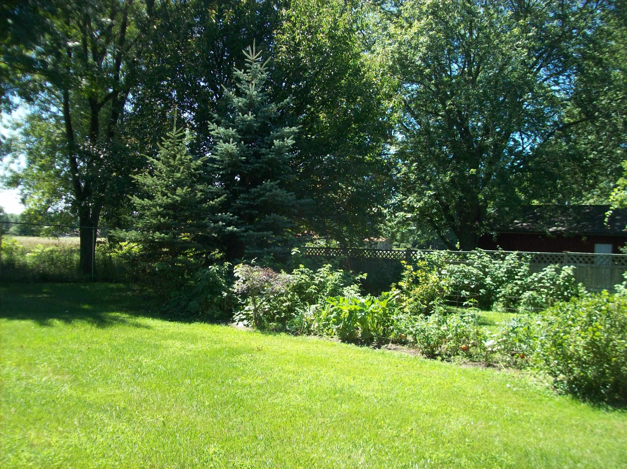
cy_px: 234
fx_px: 652
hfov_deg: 51.4
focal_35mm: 36
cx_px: 314
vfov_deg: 39.6
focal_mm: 6
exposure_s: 1/425
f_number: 2.7
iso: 80
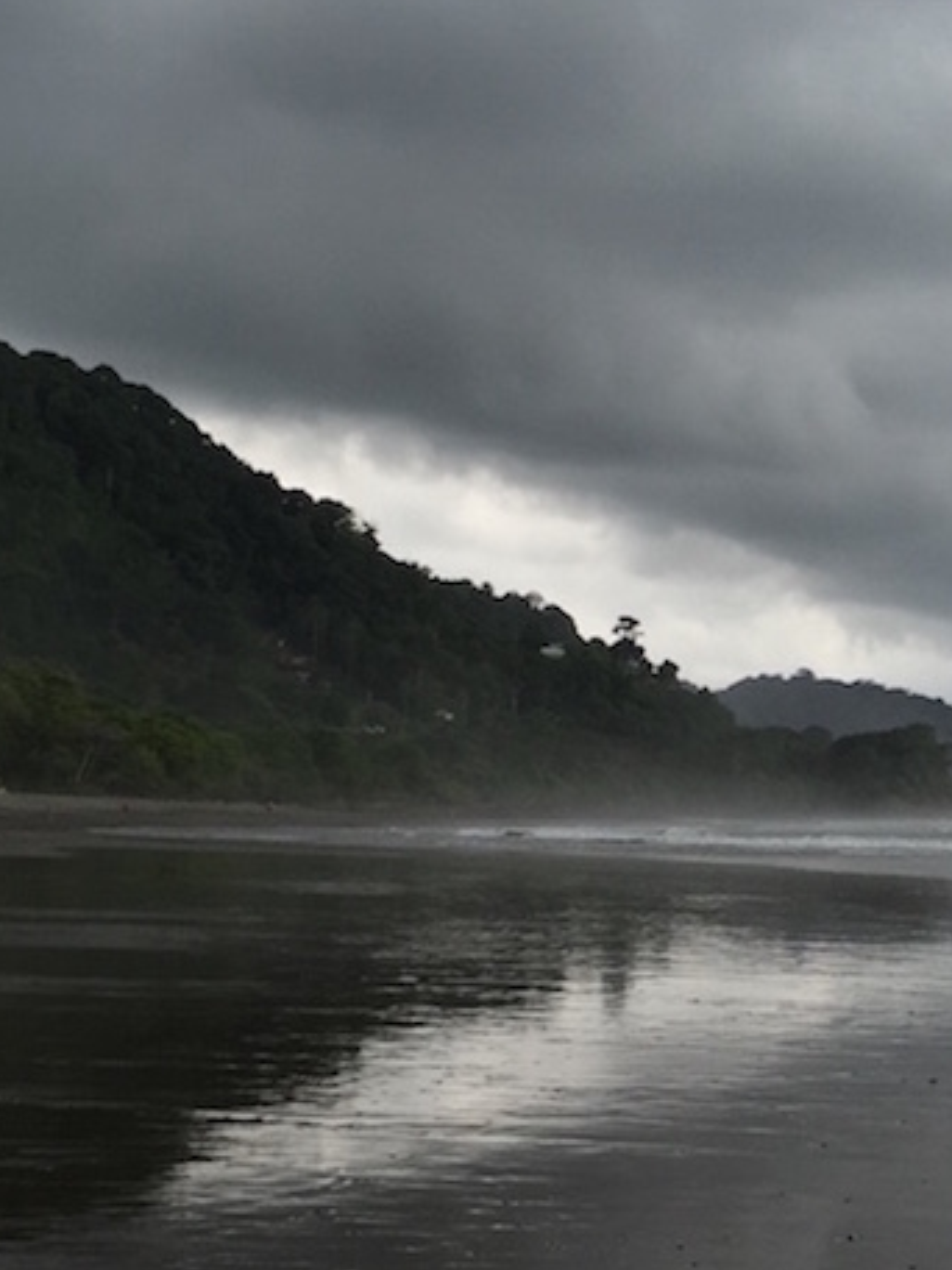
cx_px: 868
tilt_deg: -0.8
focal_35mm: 70
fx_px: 2567
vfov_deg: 27.6
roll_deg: -2.0
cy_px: 820
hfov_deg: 20.6
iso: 32
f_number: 2.2
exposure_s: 1/159
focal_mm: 4.15
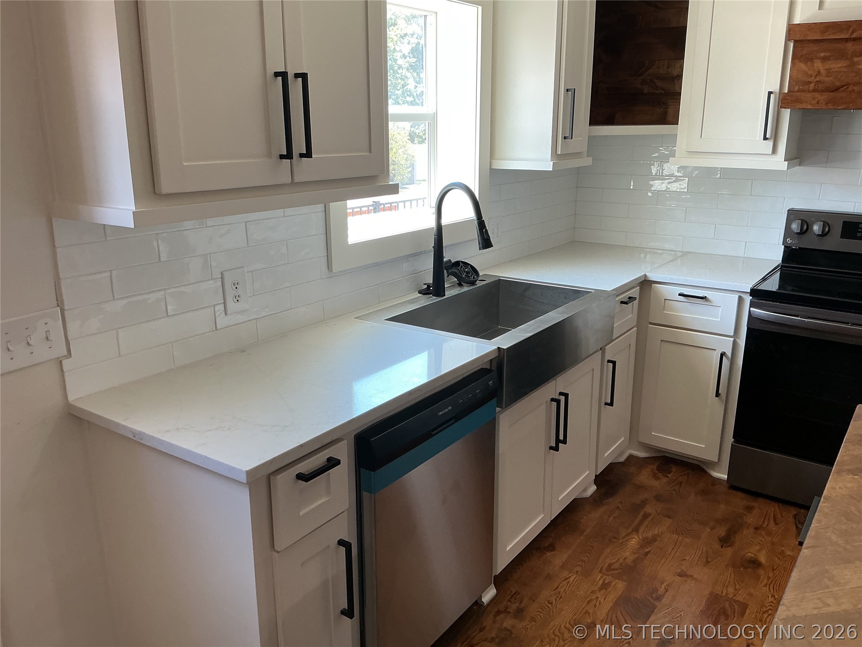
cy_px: 324
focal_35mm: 29
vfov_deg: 48.2
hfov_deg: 61.7
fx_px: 722
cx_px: 431
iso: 50
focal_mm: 3
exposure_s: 1/60
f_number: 1.8
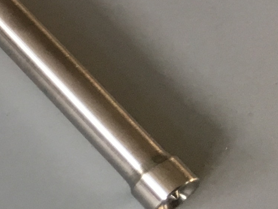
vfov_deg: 9.1
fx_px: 1261
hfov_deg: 10.4
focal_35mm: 157
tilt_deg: -43.8
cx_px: -449
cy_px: -134
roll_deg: +6.6
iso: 50
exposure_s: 1/33
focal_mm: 4.15
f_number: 2.2
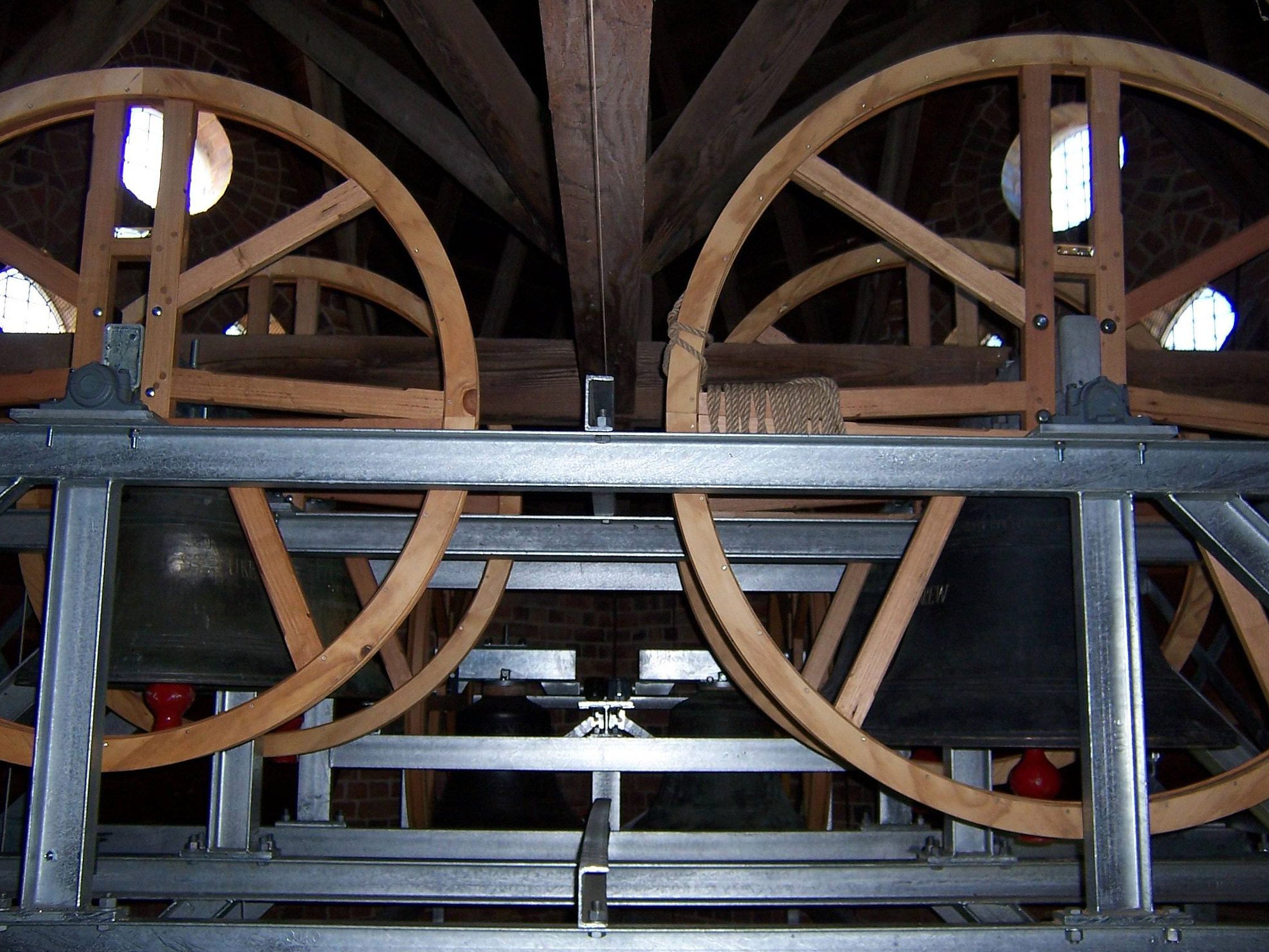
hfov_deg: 54.0
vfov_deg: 41.8
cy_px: 471
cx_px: 635
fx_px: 1246
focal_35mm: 34
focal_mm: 5.5
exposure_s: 1/60
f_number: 2.8
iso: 80
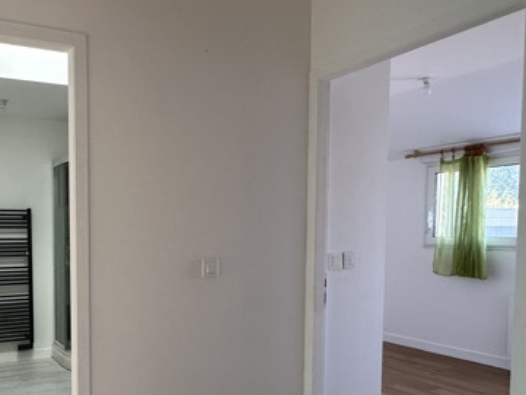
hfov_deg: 54.1
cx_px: 101
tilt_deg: -3.0
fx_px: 471
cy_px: 258
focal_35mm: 31
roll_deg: +0.5
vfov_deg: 44.9
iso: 100
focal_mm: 2.22
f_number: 2.2
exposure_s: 1/99
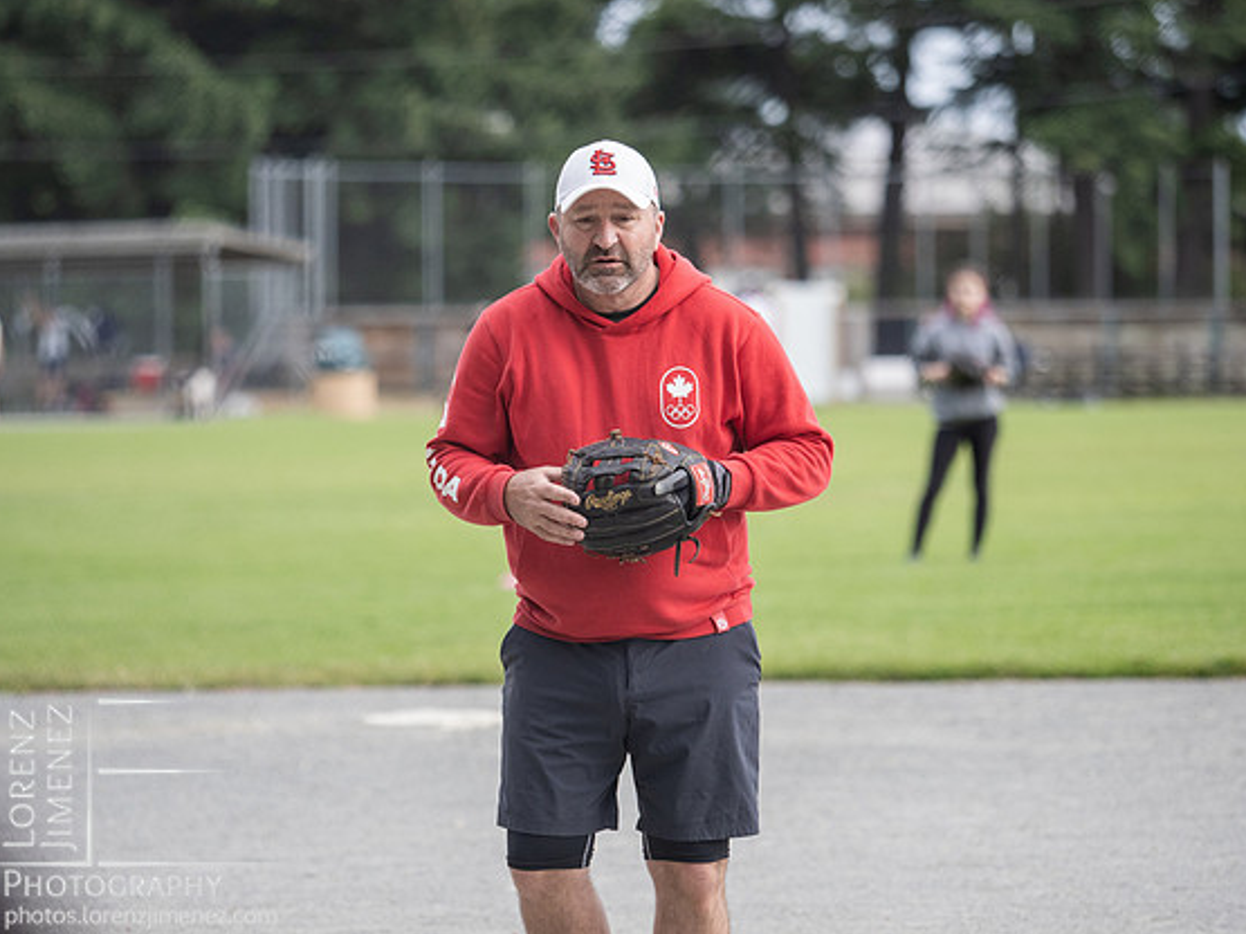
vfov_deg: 5.0
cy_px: 455
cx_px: 624
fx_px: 10688
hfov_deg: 6.7
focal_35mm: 297
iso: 400
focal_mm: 142
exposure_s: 1/1600
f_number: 2.8
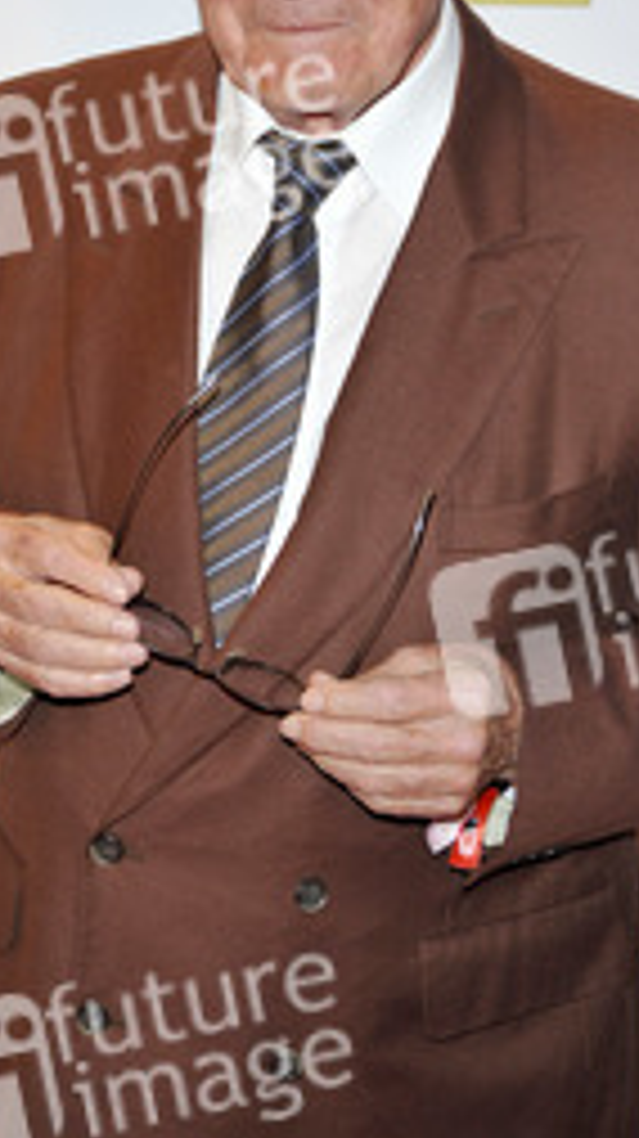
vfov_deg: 13.0
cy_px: 387
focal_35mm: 166
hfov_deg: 7.3
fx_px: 5009
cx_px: 254
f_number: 6.3
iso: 800
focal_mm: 100
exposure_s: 1/250
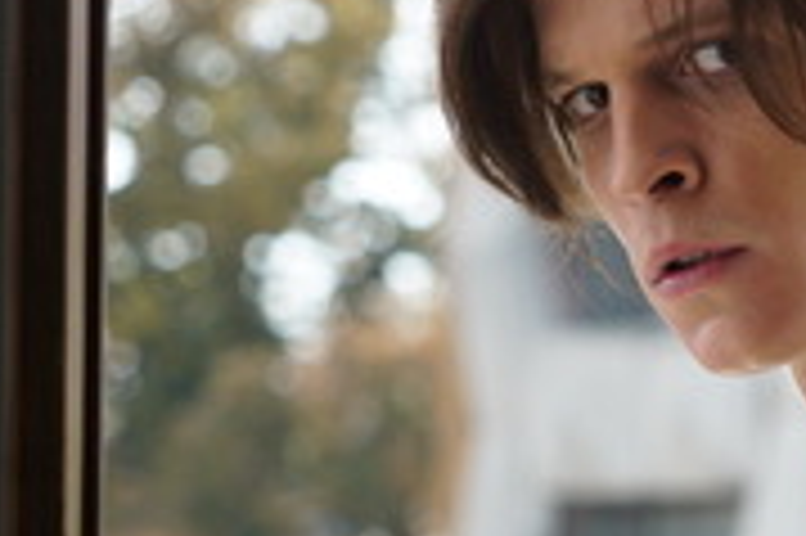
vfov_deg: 3.6
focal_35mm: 376
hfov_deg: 5.5
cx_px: 792
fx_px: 8410
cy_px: 606
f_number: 6.3
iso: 200
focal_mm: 105
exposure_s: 1/200
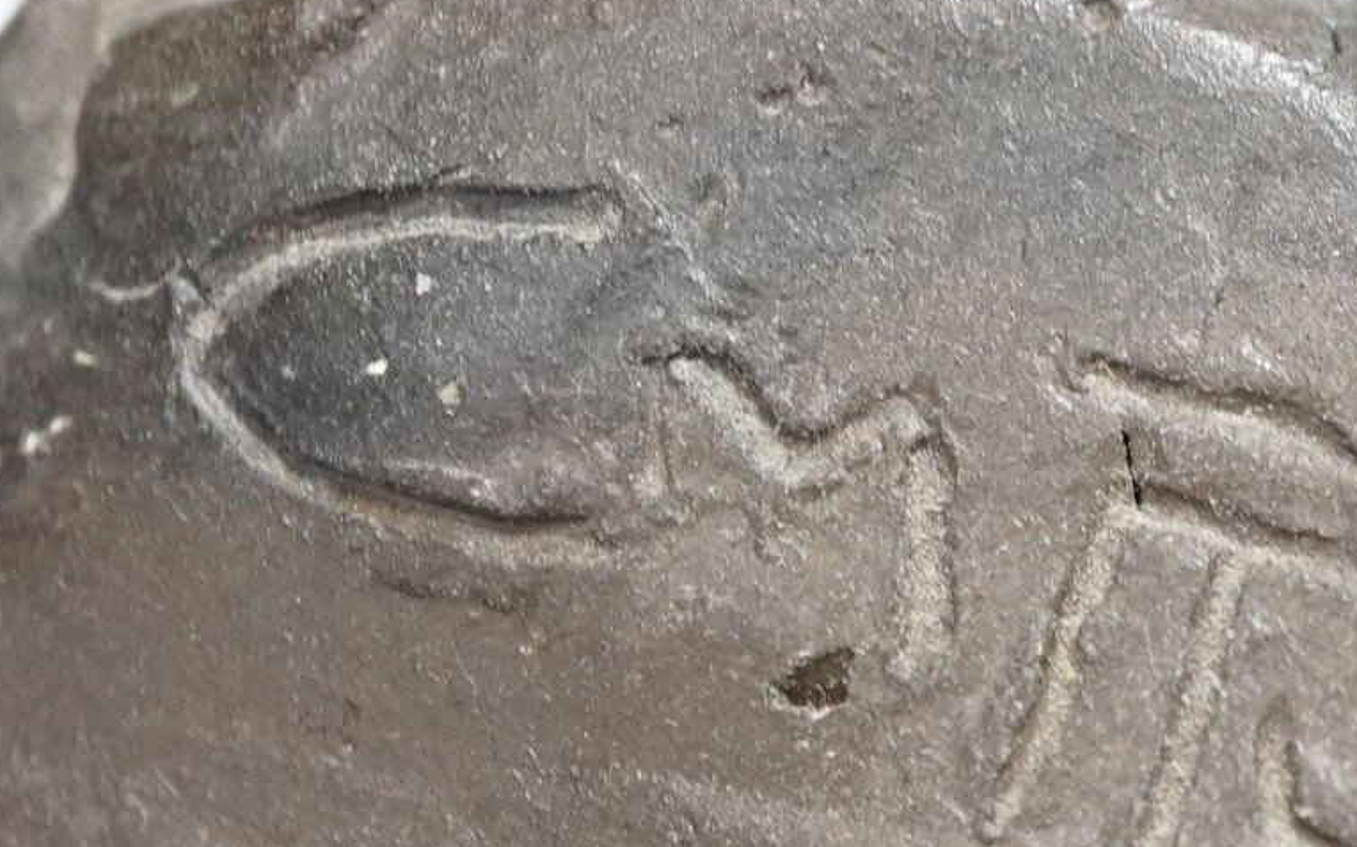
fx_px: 4991
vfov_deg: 9.7
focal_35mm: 135
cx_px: 1402
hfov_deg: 15.2
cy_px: 580
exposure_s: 1/60
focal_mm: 30
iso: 1600
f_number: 3.5
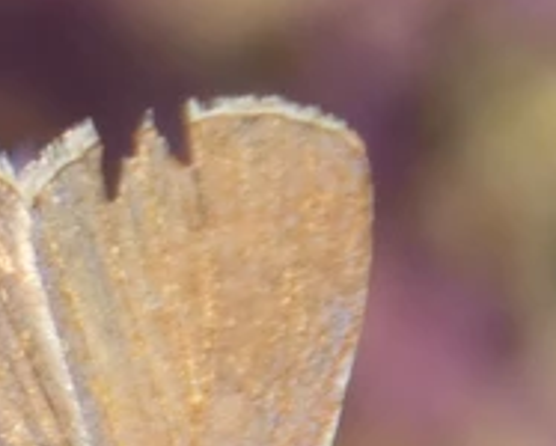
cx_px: 83
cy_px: 553
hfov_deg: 1.0
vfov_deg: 0.8
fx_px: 32072
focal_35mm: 1947
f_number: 5.6
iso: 80
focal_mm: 104.7
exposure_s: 1/100
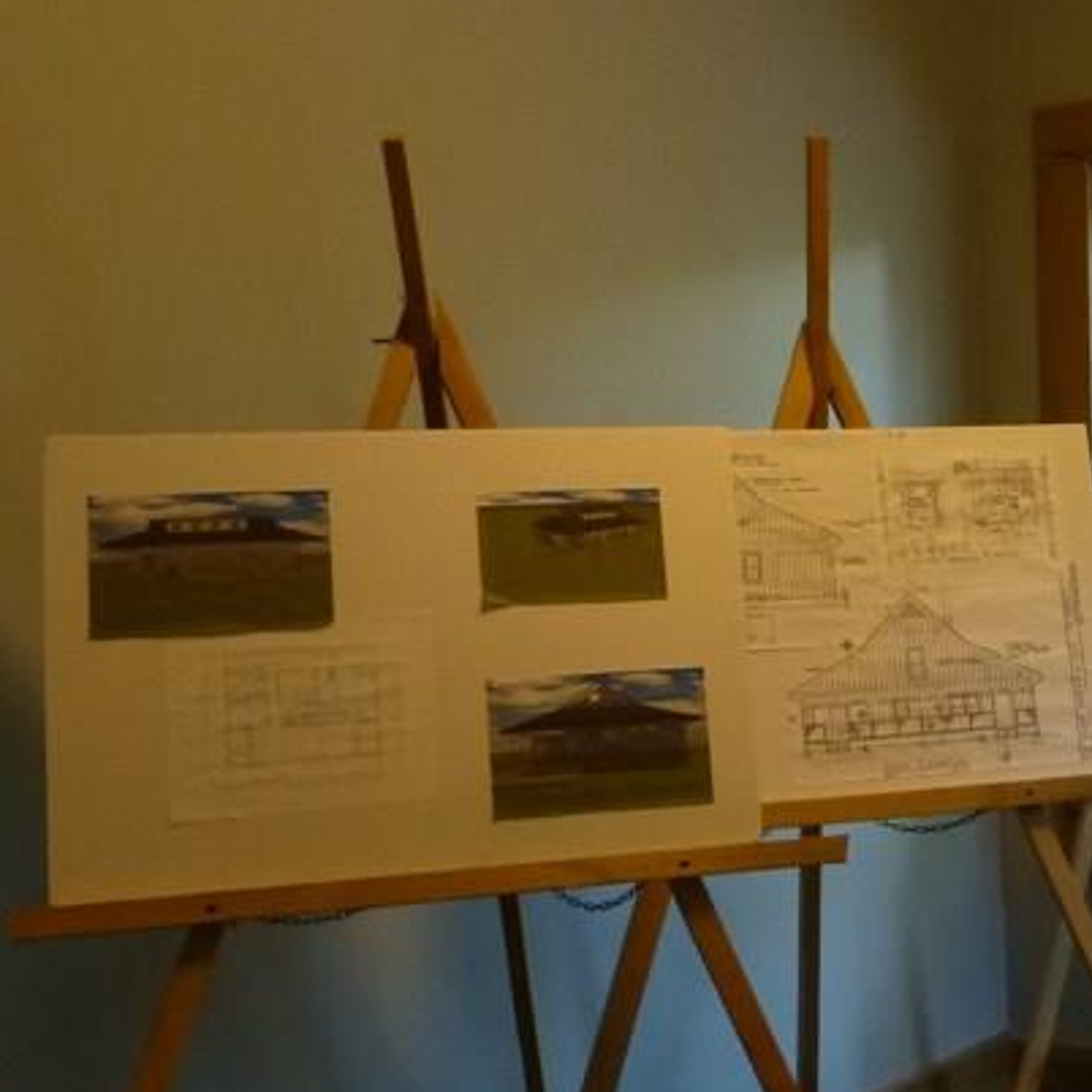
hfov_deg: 30.0
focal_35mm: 54
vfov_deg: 31.6
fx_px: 1927
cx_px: 1019
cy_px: 470
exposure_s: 1/30
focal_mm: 4.3
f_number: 3.3
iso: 400
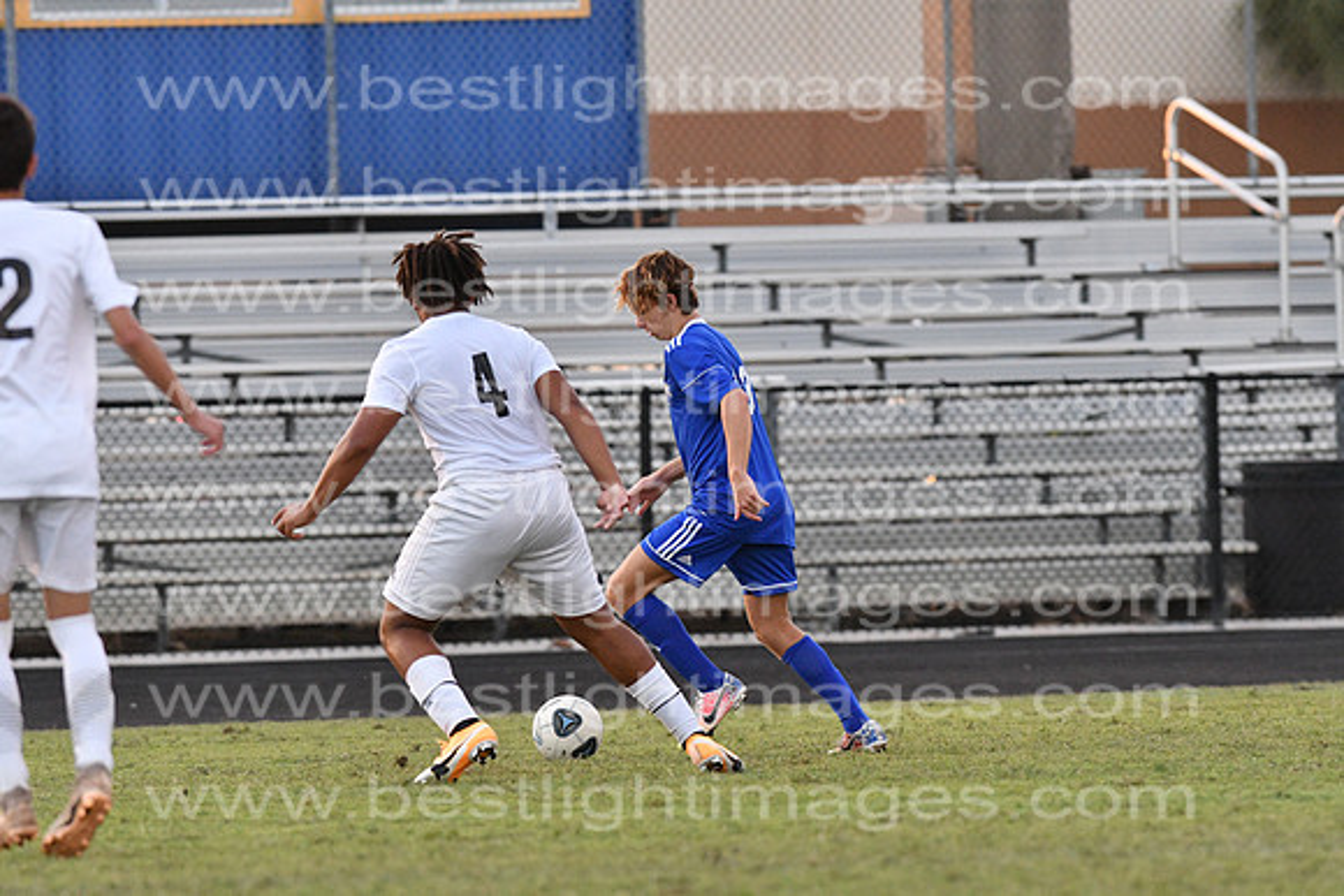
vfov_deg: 3.1
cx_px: 672
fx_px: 16803
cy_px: 448
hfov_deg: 4.6
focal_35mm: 450
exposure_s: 1/1000
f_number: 4.5
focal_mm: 300
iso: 4000
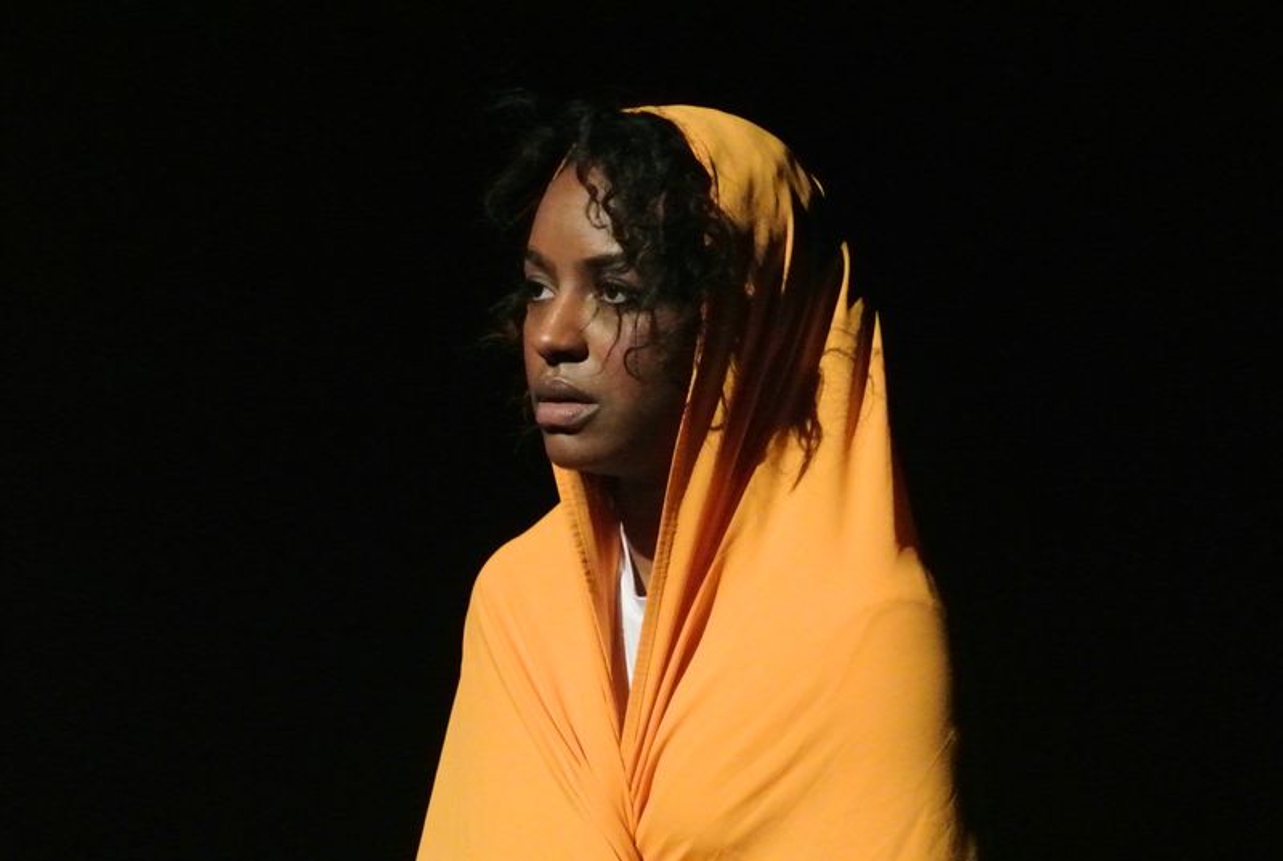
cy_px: 430
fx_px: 10606
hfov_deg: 6.9
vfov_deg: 4.6
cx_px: 642
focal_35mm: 297
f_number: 5.6
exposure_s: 1/125
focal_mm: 110
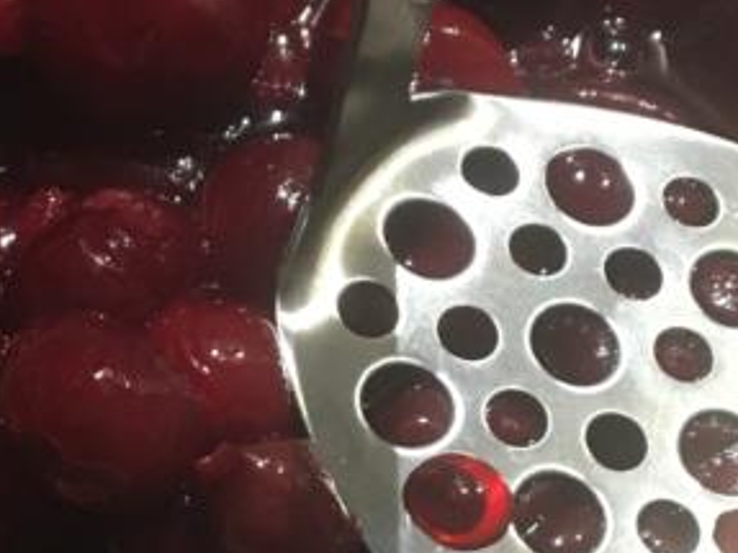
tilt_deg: -68.2
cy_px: 442
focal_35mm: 93
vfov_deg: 15.8
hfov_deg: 21.1
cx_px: 414
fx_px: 1982
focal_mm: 4.15
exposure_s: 1/33
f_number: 2.2
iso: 200
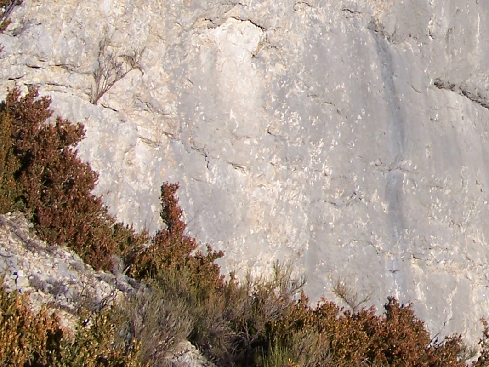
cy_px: 41
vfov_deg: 15.9
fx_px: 1300
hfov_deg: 20.3
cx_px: 546
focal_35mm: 92
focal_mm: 6.3
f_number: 4
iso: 80
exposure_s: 1/800
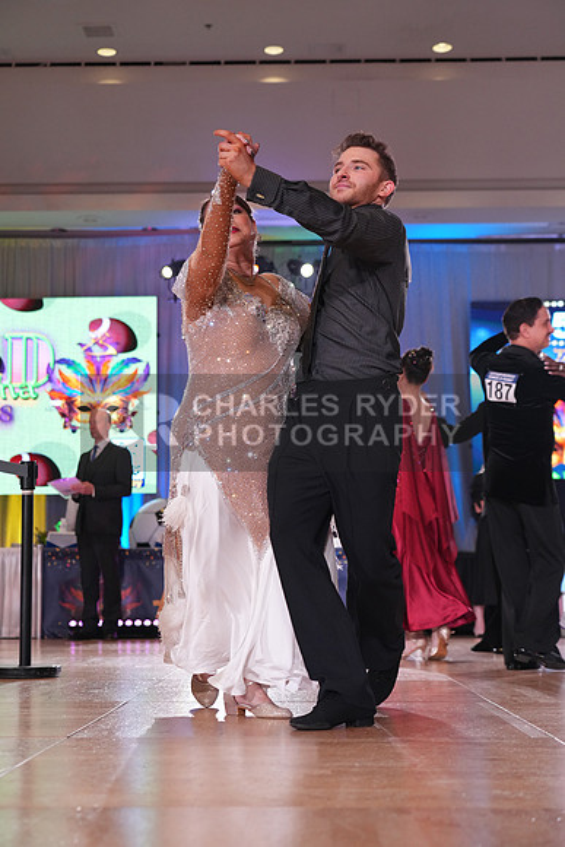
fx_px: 1364
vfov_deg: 34.5
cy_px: 424
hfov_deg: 23.4
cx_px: 282
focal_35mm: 58
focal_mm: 58
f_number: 4
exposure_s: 1/500
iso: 2500
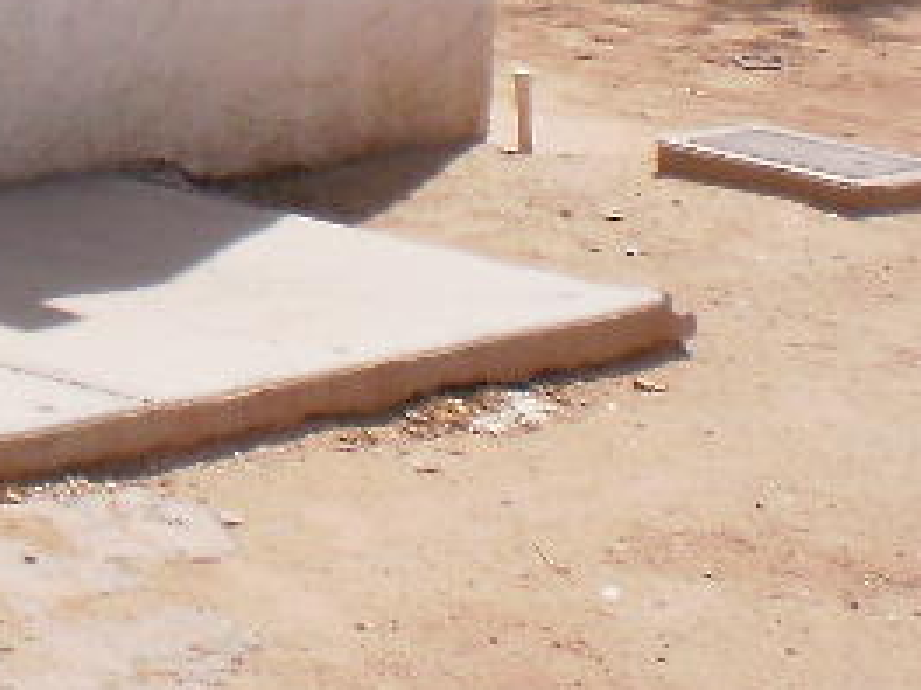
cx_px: -424
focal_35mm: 185
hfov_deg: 10.4
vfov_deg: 7.7
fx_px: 4920
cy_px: -725
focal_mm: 6.3
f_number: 4.6
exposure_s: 1/1000
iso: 100
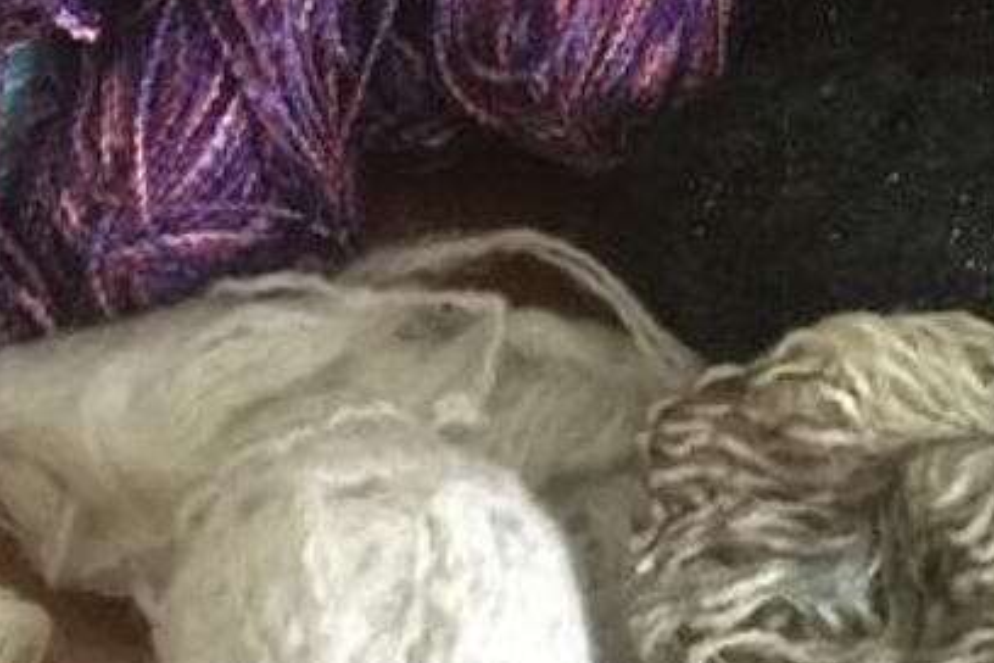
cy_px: -180
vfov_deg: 16.4
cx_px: 414
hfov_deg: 25.6
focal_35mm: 79
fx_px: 2181
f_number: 2.4
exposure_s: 1/17
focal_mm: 3.3
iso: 400
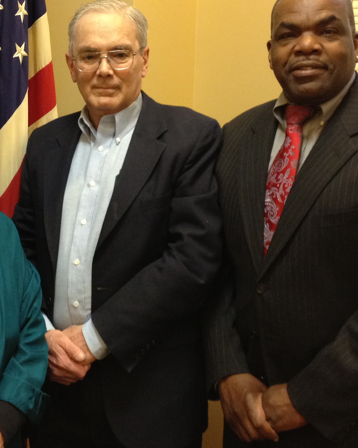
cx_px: 92
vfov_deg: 26.3
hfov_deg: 21.1
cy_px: 147
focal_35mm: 72
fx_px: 954
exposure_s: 1/20
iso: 200
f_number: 2.4
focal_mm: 4.28
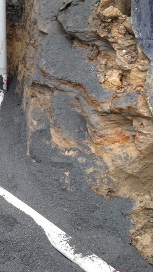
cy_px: 152
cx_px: 20
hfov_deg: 20.7
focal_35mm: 57
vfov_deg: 36.6
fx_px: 411
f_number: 2.4
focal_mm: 4.12
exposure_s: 1/120
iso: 80
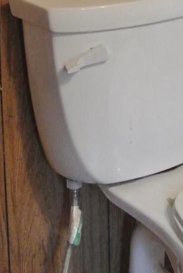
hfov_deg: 12.2
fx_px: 821
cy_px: -68
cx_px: 265
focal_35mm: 108
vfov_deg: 17.8
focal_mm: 11
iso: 1800
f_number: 3.5
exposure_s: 1/30
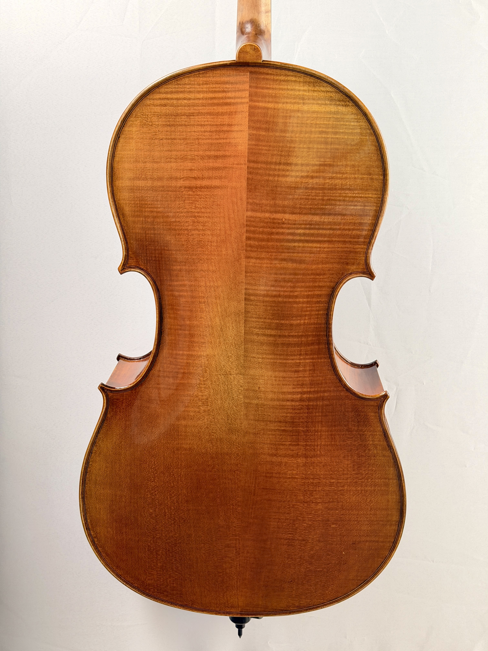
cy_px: 326
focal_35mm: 48
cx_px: 244
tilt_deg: -3.2
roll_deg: +1.8
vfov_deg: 39.7
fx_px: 902
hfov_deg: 30.3
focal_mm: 6.76
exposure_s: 1/54
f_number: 1.78
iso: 250
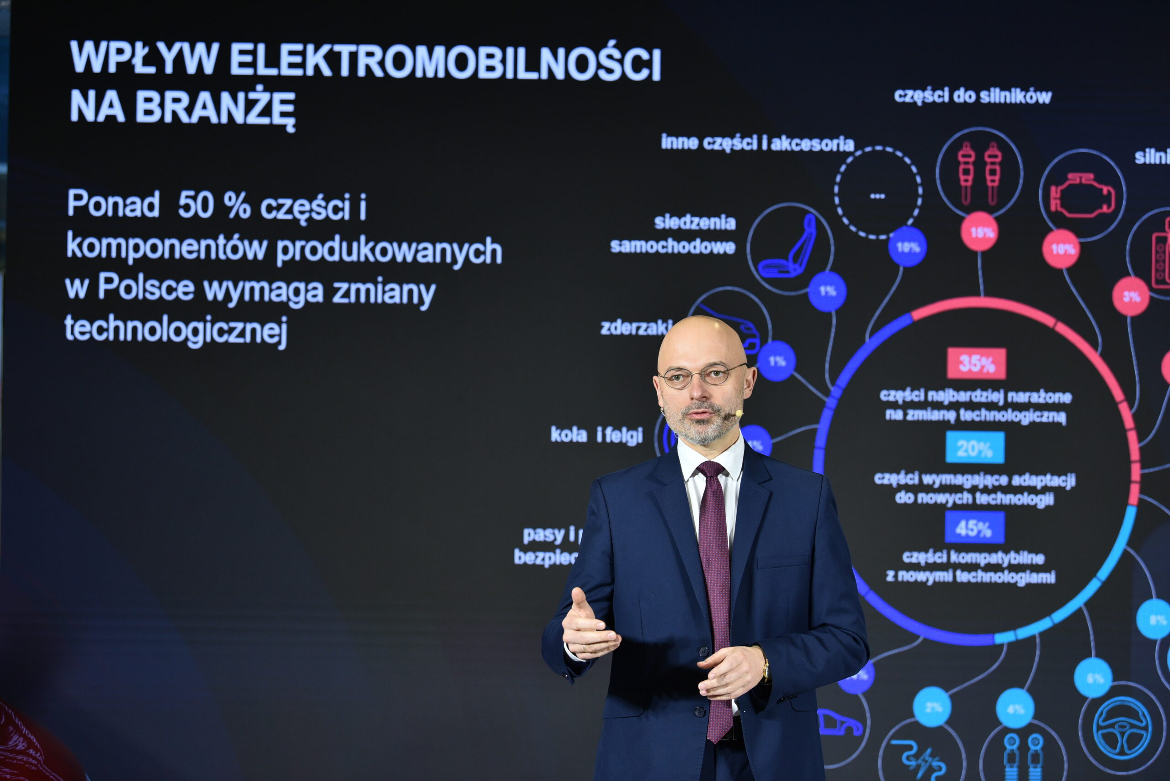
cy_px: 390
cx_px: 585
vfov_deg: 18.2
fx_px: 2438
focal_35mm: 75
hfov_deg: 27.0
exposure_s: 1/400
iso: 1000
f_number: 4
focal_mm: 75
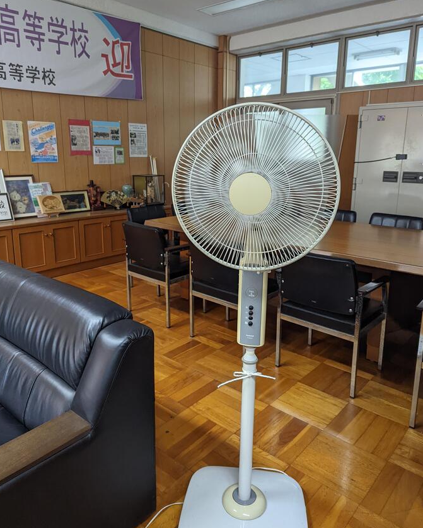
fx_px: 407
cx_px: 211
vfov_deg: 65.9
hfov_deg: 54.9
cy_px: 239
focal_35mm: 26
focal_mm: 6.81
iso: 840
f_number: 1.85
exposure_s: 1/270
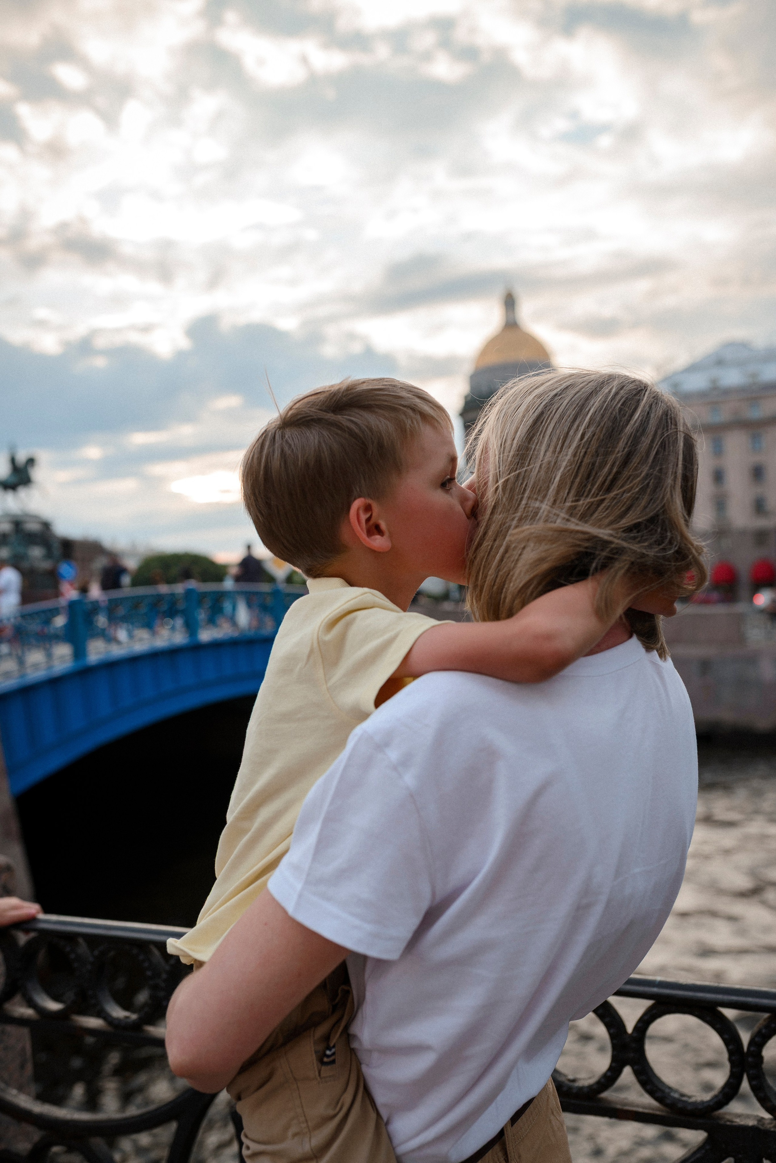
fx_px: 1131
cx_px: 388
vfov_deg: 54.4
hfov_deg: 37.9
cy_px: 582
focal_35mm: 35
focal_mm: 35
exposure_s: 1/320
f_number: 3.5
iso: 125
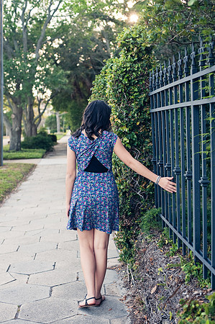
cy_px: 162
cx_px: 108
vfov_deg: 39.6
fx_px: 449
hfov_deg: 26.9
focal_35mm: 50
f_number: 4
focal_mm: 50
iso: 200
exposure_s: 1/250
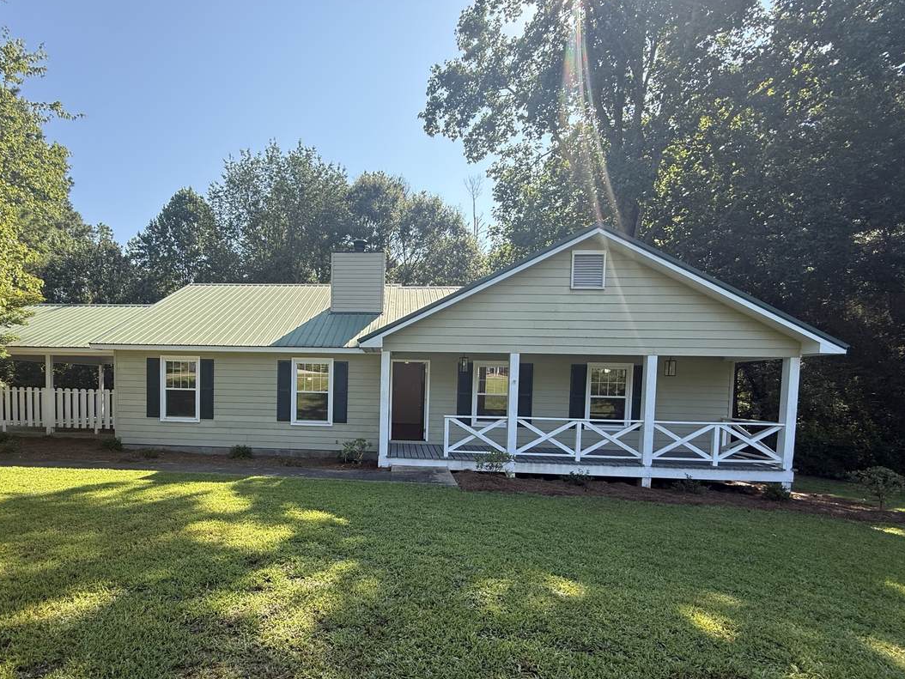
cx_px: 363
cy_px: 404
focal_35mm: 17
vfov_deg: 74.0
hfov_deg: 89.9
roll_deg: -1.6
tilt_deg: -3.0
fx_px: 445
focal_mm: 2.22
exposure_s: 1/439
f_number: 2.2
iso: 64
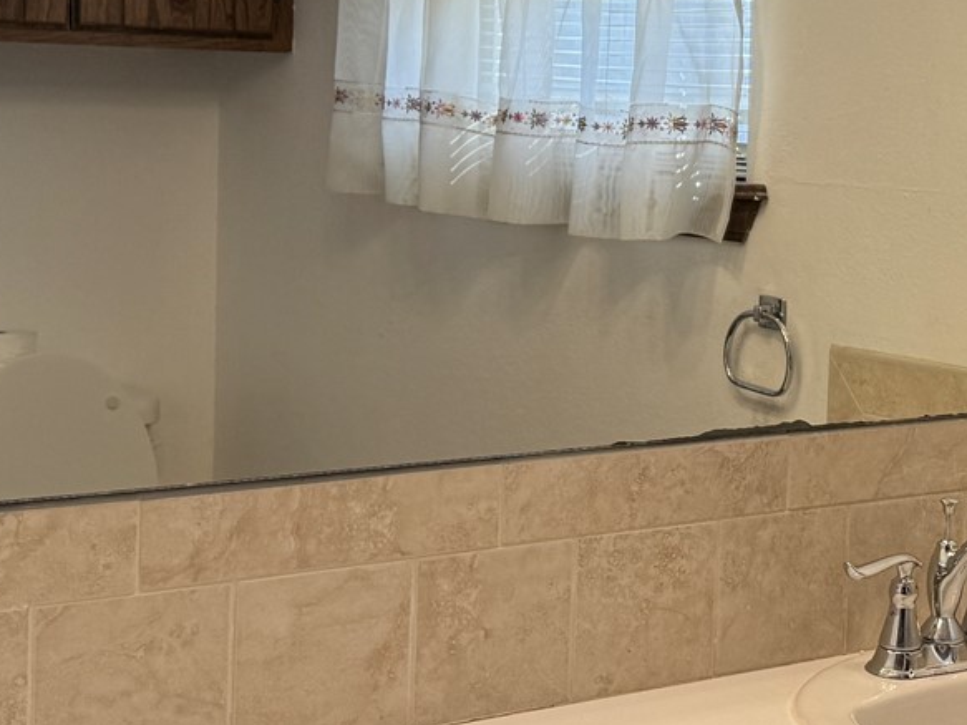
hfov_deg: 23.9
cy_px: 242
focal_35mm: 79
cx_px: 904
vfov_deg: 18.6
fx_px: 2206
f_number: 1.78
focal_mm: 6.76
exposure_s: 1/247
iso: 80
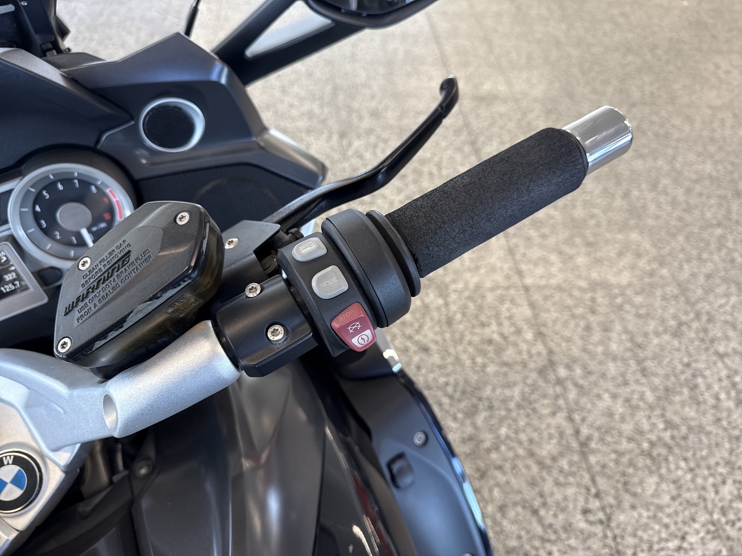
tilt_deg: -49.8
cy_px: 278
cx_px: 371
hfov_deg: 71.6
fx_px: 514
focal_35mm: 24
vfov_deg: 56.8
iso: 100
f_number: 1.78
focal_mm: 6.76
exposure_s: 1/100
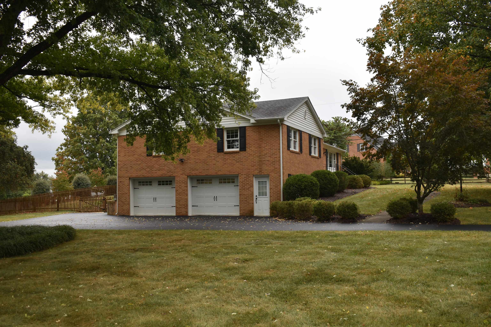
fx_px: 491
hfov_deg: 53.1
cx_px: 246
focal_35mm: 36
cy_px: 164
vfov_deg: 36.9
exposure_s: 1/200
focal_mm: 24
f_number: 6.3
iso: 100
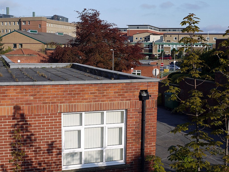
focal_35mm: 44
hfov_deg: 42.9
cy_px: 86
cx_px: 114
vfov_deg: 32.9
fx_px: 291
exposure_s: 1/800
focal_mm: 22
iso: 100
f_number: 4.6
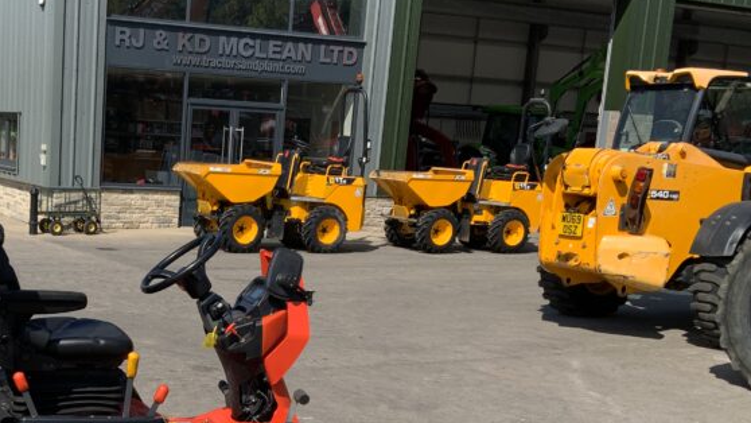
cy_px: 358
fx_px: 1155
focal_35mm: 58
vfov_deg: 20.4
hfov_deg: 34.9
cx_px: 149
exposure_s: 1/1730
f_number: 1.8
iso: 16
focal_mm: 3
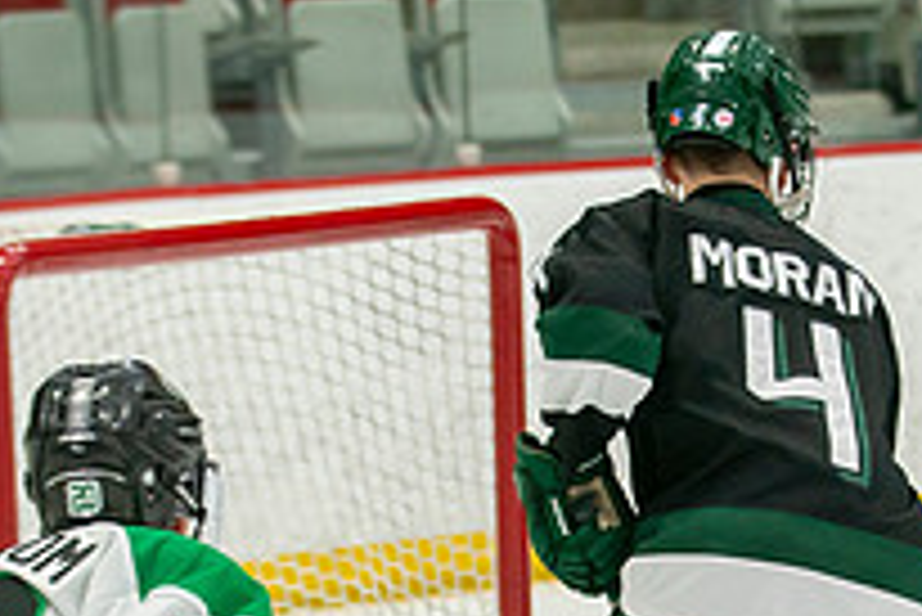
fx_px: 10405
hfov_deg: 5.1
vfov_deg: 3.4
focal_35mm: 406
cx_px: 831
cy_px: 691
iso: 800
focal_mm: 88
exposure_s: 1/640
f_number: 3.2
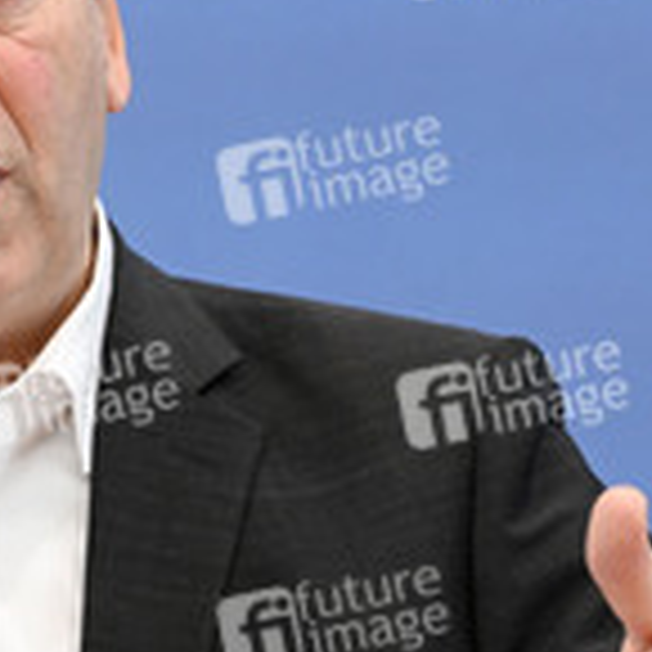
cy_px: 283
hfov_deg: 5.7
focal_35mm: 307
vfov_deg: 5.7
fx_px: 6542
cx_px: -56
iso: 4000
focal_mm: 116
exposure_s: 1/500
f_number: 6.3
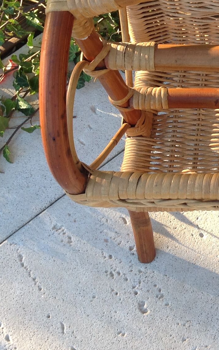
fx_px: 812
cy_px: 68
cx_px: 326
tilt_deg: -68.3
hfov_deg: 14.4
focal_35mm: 85
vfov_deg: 24.0
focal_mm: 4.28
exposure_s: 1/121
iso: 50
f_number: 2.4
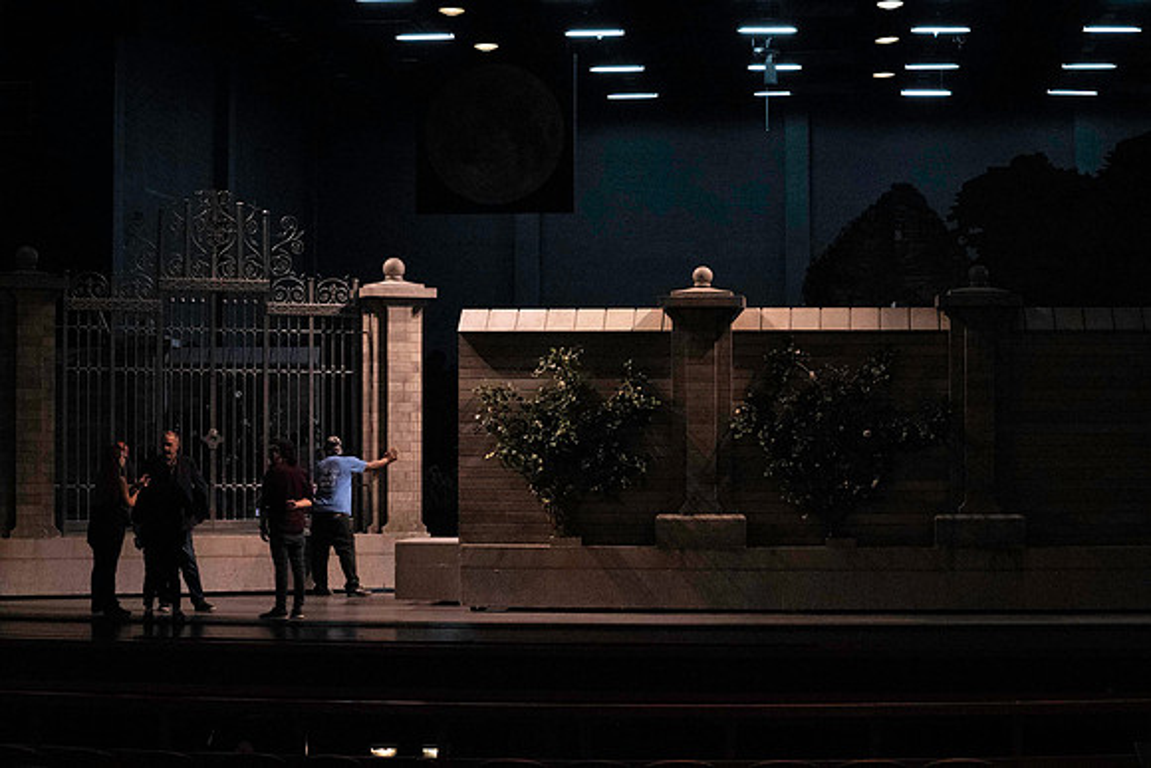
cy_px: 384
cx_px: 576
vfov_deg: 19.5
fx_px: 2238
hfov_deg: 28.8
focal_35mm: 70
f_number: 6.3
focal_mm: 70
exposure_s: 1/320
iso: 25600
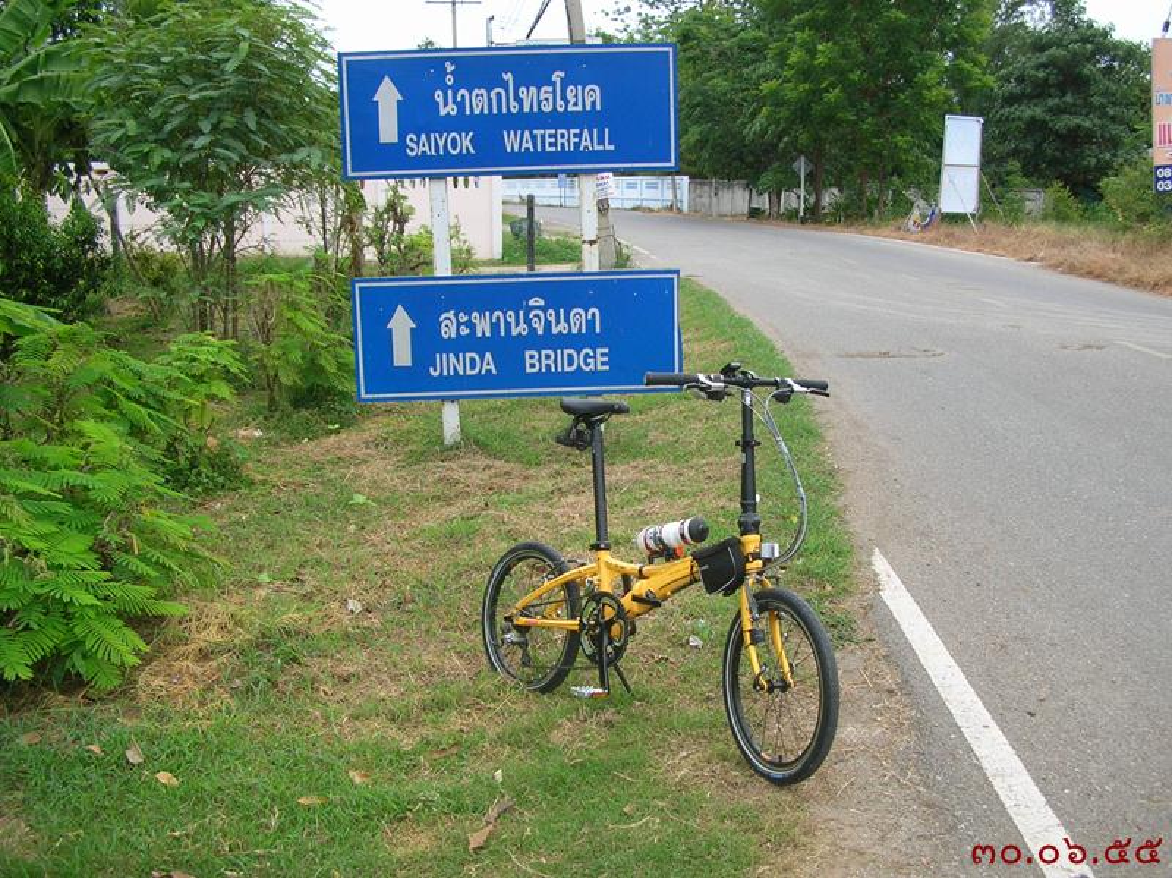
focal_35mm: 35
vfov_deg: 40.7
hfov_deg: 52.7
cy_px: 439
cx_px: 586
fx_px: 1184
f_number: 2.8
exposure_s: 1/352
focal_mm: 5.8
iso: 50
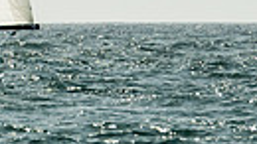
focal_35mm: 1574
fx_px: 10722
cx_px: -95
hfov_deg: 1.4
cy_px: -211
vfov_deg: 0.8
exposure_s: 1/1250
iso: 320
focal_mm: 200
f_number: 6.3
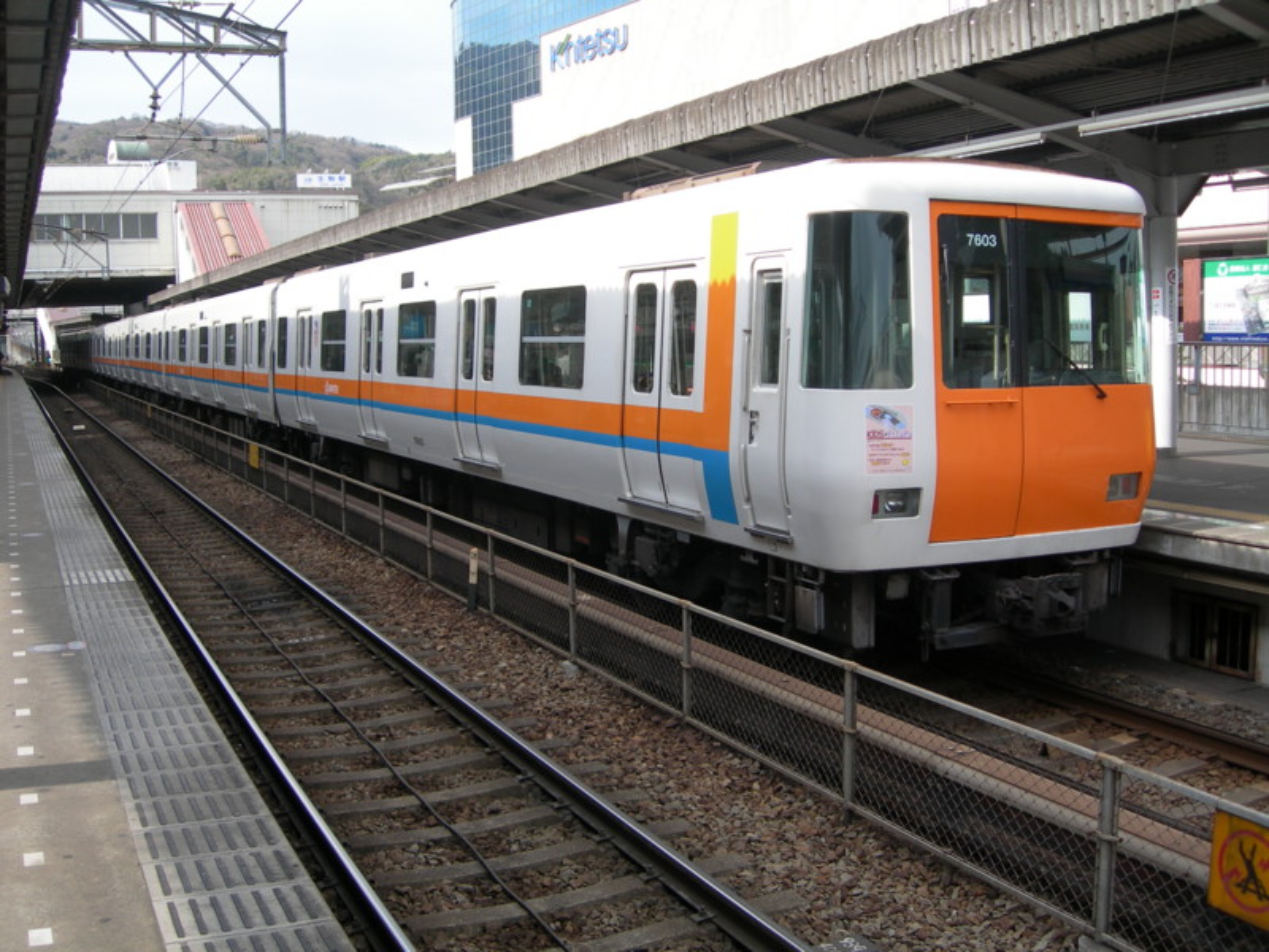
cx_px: 634
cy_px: 476
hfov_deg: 49.0
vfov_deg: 37.7
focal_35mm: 38
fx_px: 1393
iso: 50
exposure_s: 1/322
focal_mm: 7.8
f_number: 2.8
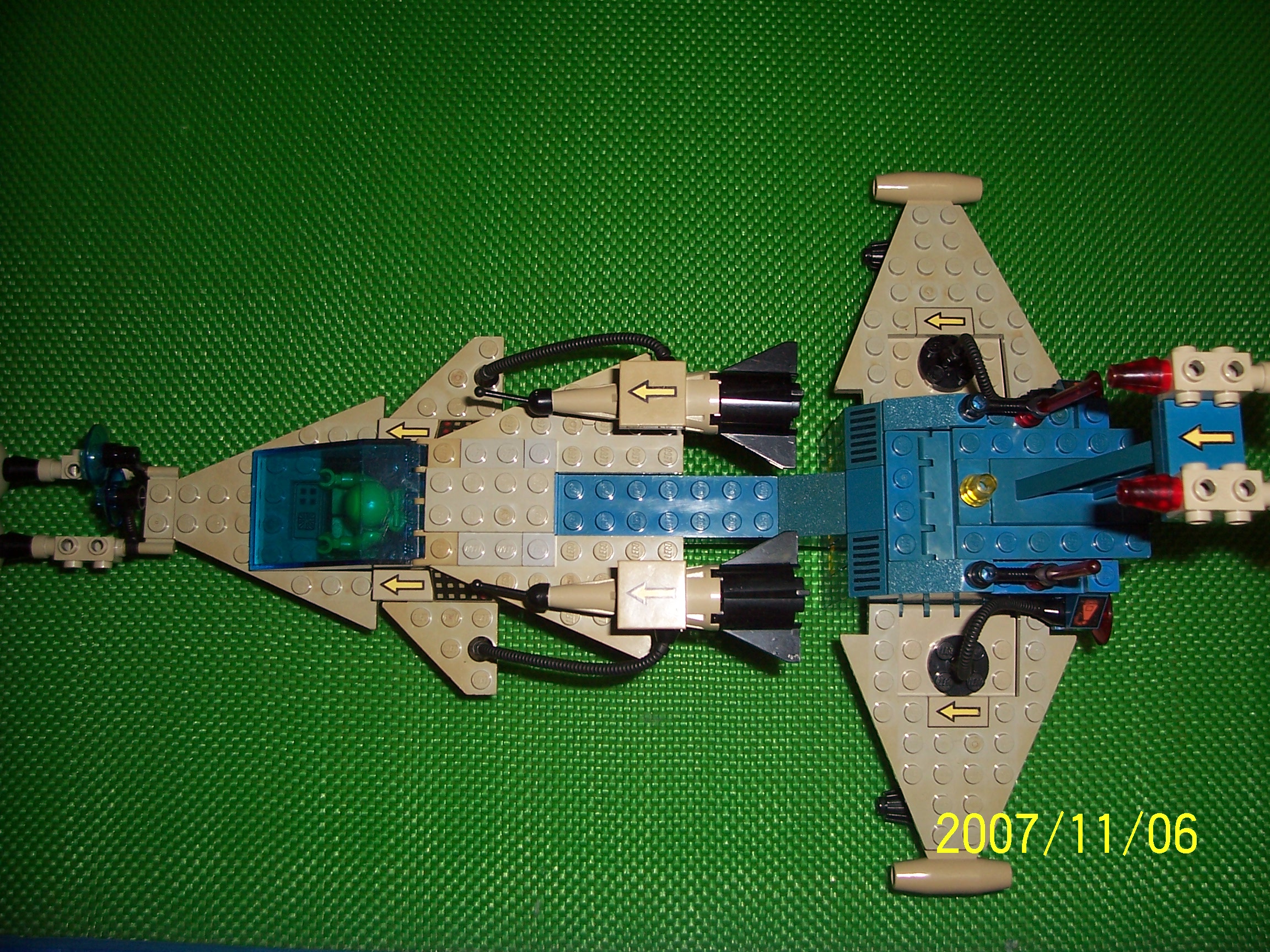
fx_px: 1247
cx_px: 635
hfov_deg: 54.0
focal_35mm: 34
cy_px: 476
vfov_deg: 41.8
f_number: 2.7
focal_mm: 5.6
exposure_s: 1/60
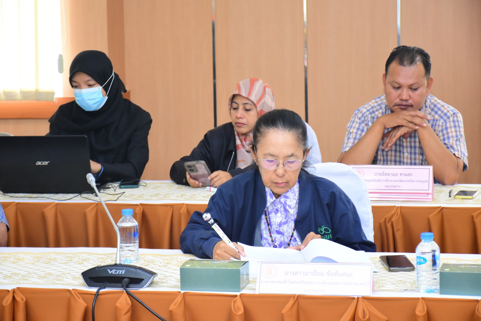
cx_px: 240
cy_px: 160
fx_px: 1503
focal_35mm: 112
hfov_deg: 18.2
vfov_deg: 12.2
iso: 1600
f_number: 6.3
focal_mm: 75
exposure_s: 1/100
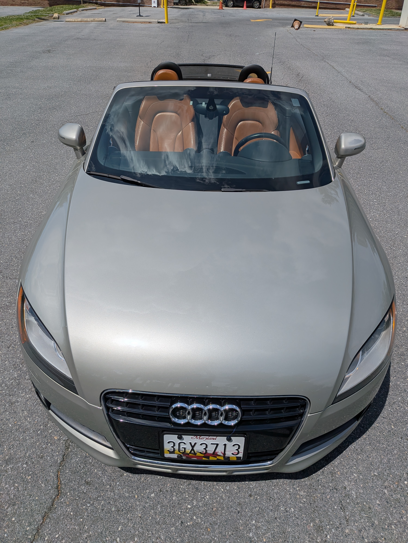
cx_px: 204
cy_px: 272
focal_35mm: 24
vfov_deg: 71.6
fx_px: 377
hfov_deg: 56.8
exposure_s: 1/17544
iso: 29
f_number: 1.7
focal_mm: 4.53
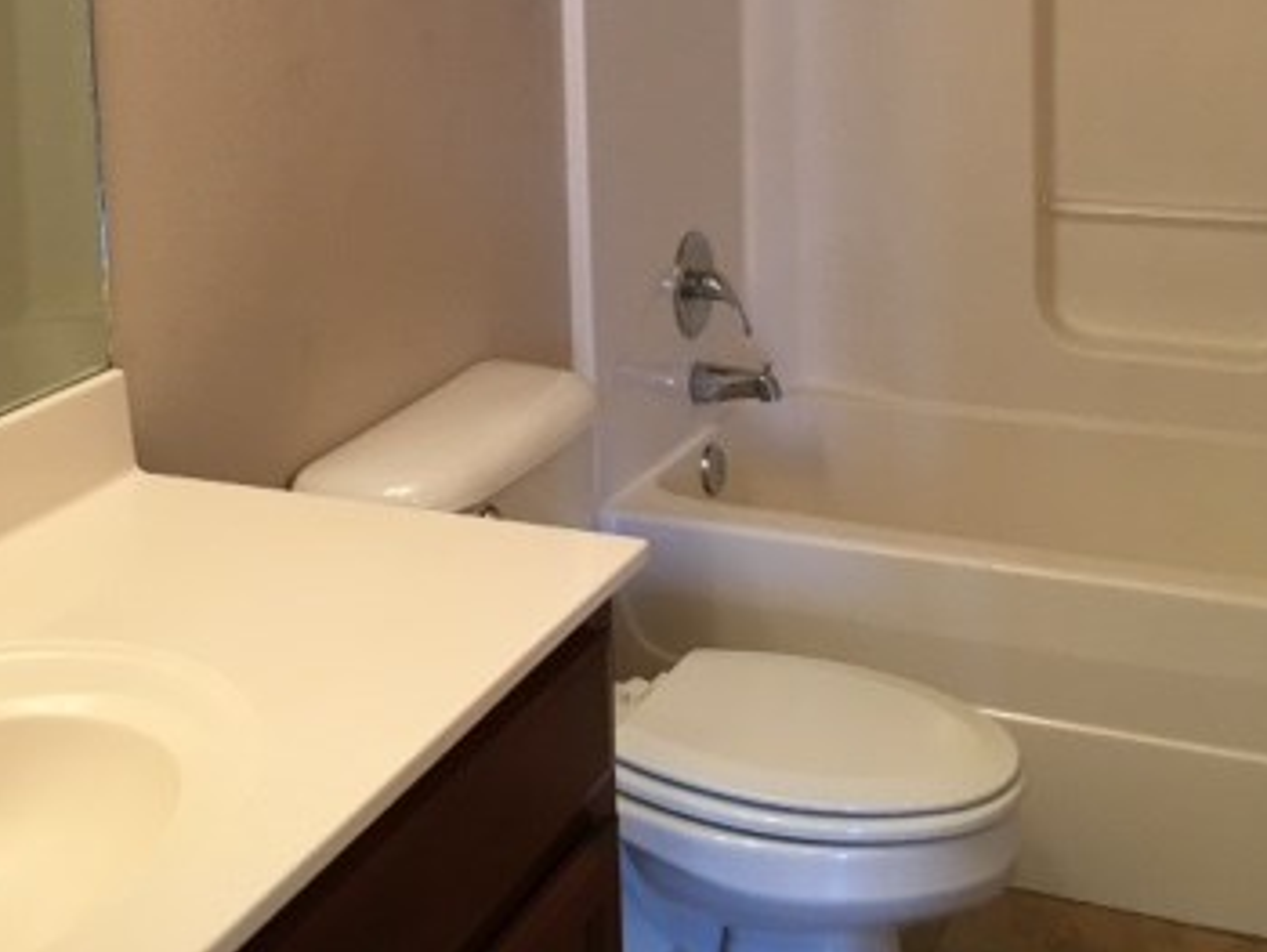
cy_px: 87
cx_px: 557
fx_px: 1941
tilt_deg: -7.4
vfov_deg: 26.6
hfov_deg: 36.1
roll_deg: +2.5
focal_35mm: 53
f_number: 2.2
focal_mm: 4.15
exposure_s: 1/30
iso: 80
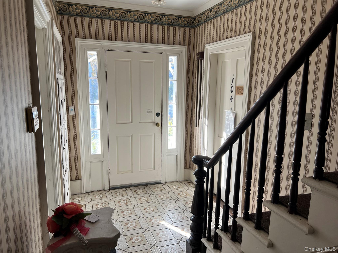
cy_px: 126
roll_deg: -0.4
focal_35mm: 26
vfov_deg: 53.1
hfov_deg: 67.3
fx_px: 254
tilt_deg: -9.3
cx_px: 169
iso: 64
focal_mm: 5.7
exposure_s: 1/126
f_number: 1.5
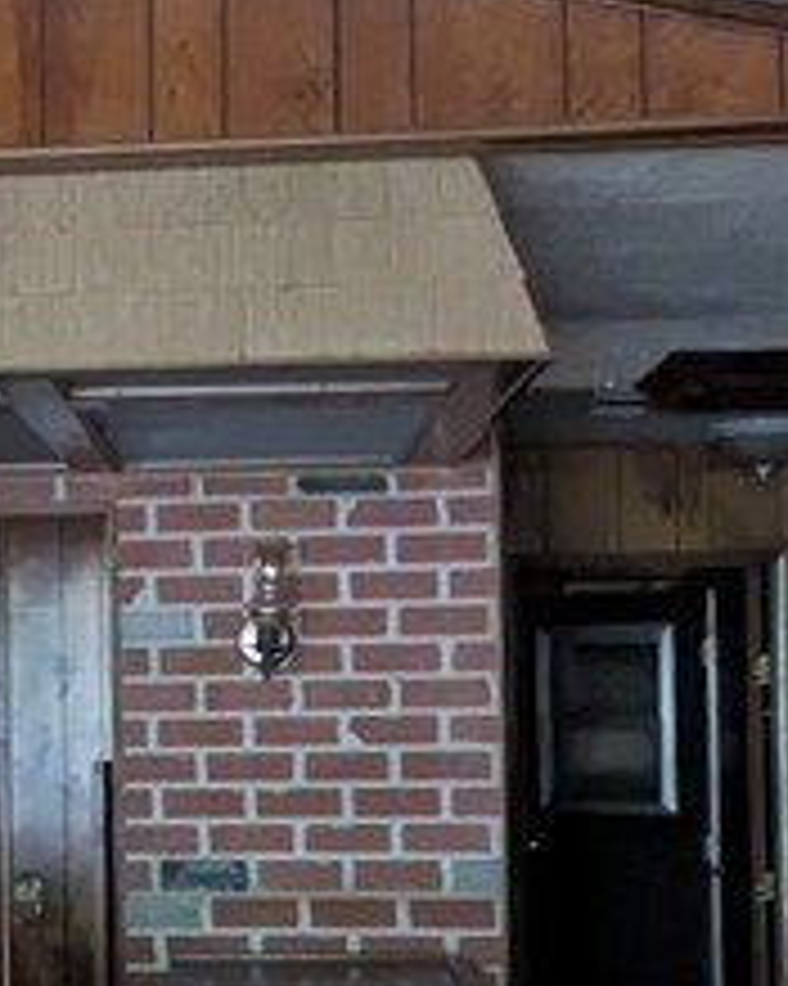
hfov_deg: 20.1
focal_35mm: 73
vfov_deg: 25.9
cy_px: 671
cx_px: -59
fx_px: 2130
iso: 1376
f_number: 2.2
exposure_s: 1/30
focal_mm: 2.22
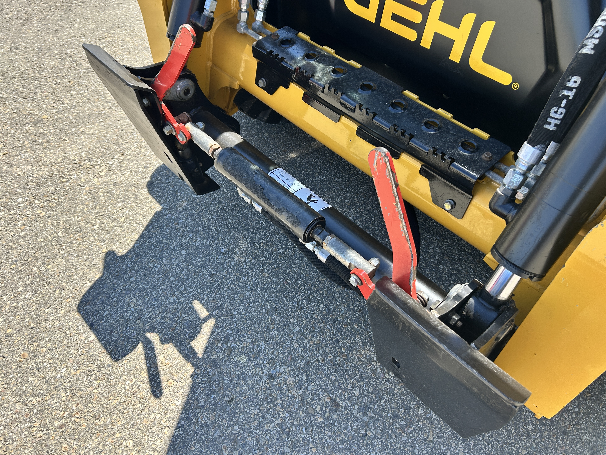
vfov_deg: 51.4
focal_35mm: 27
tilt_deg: -50.7
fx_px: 473
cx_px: 296
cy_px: 225
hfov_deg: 65.3
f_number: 1.5
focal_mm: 5.7
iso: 50
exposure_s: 1/1135
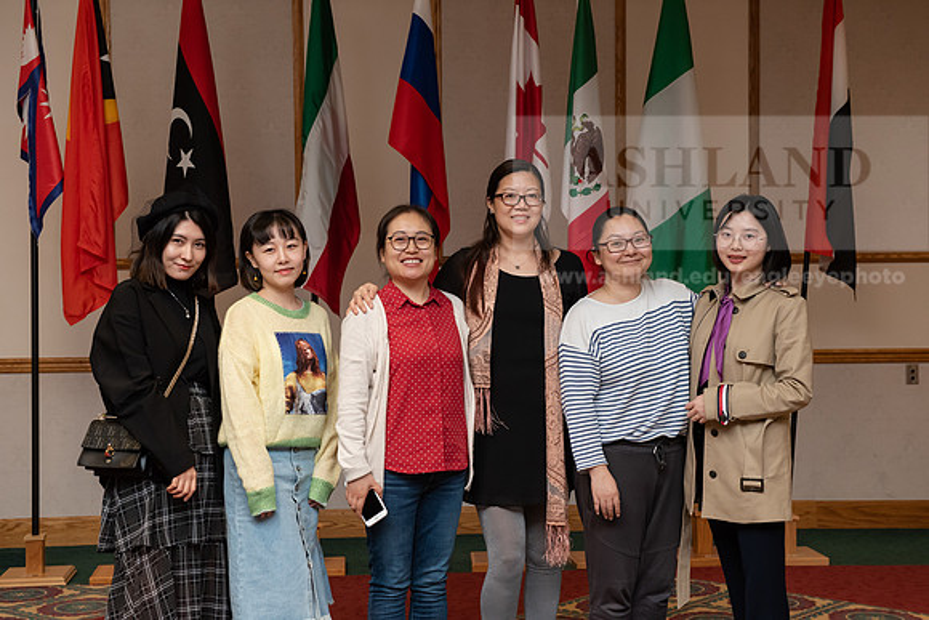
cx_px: 464
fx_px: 1497
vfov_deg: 23.4
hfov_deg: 34.5
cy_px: 310
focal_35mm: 58
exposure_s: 1/200
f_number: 6.3
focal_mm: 58
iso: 2500
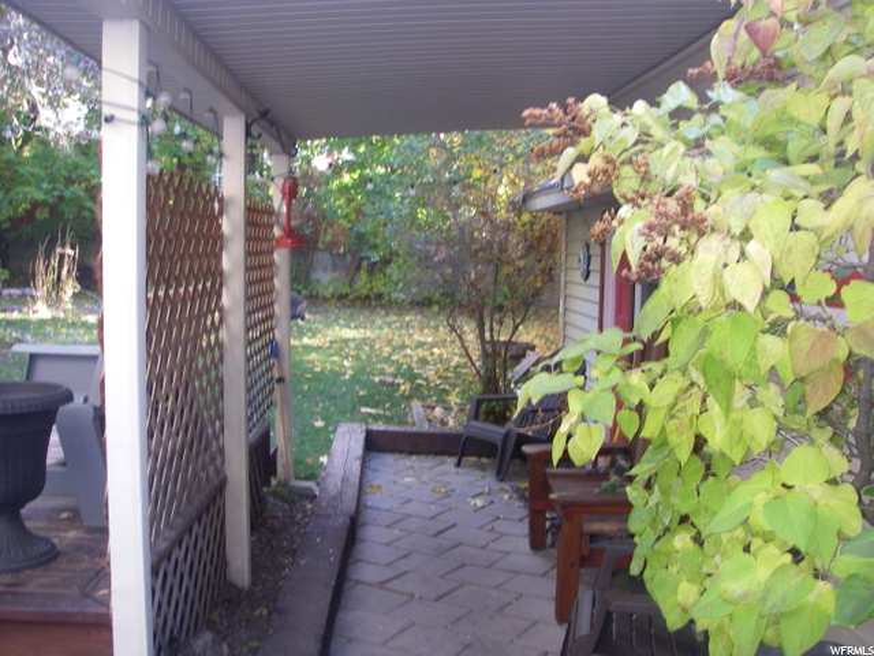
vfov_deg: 37.7
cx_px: 437
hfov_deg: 49.0
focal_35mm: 38
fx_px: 959
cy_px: 328
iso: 160
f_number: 3.3
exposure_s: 1/40
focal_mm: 6.3
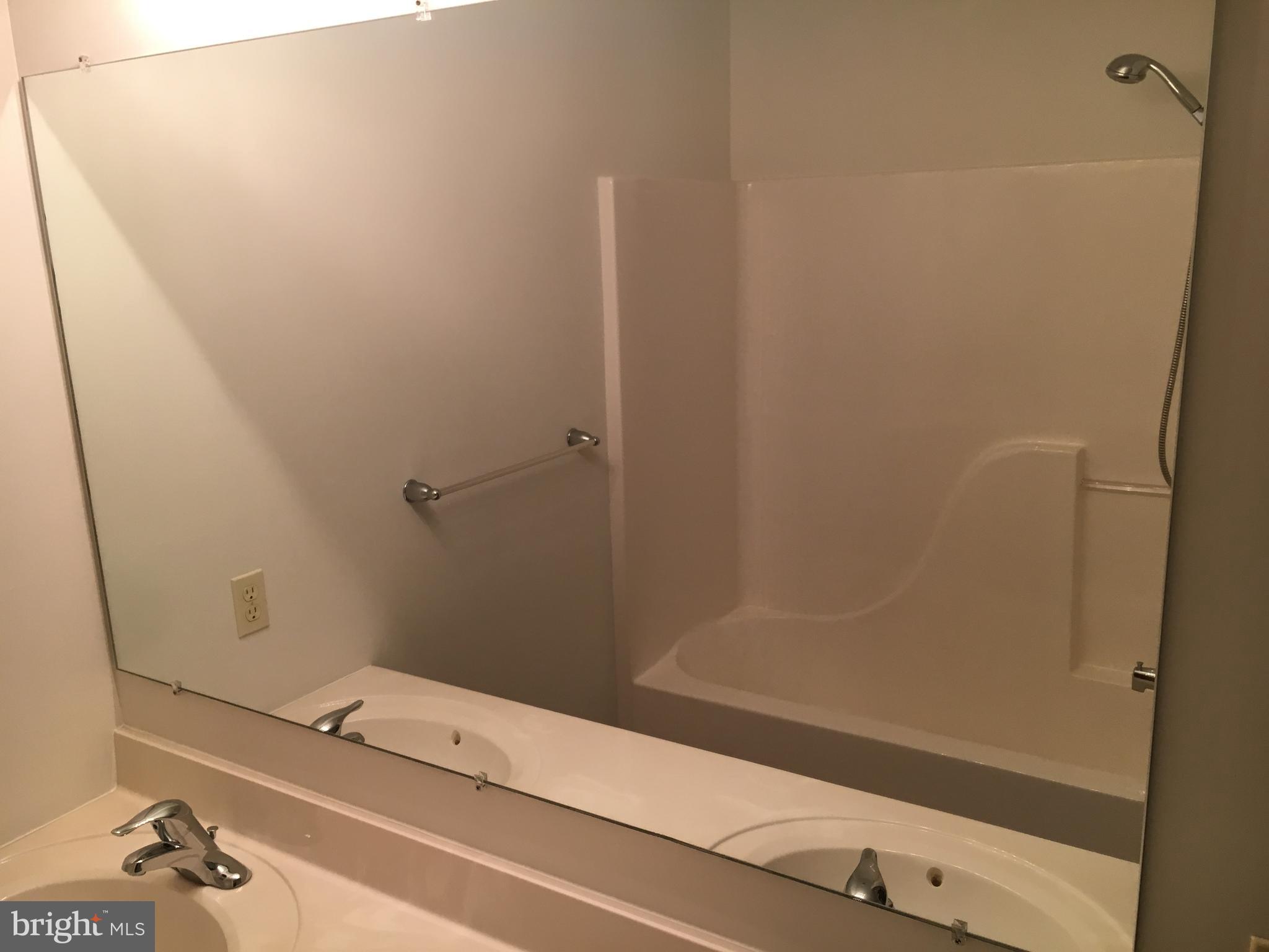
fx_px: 1063
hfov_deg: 61.7
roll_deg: +2.8
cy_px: 476
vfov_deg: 48.2
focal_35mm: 29
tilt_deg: -13.1
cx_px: 634
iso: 50
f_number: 2.2
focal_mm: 4.15
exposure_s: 1/30
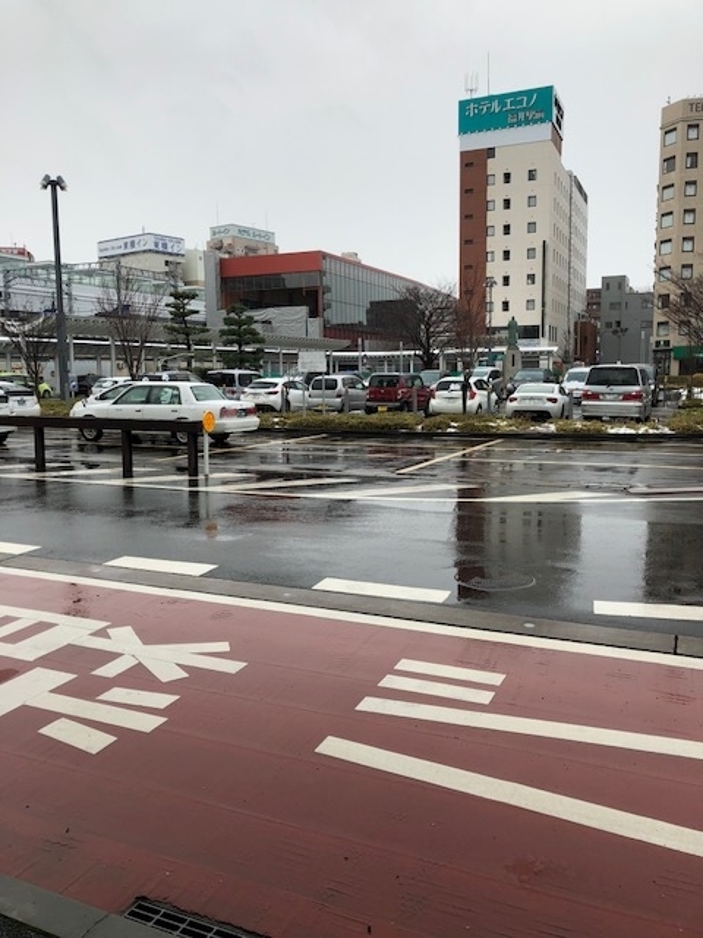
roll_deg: +0.4
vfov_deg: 61.7
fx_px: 785
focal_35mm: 29
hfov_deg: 48.2
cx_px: 352
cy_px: 469
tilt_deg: -7.5
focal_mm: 3.99
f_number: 1.8
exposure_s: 1/917
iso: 20
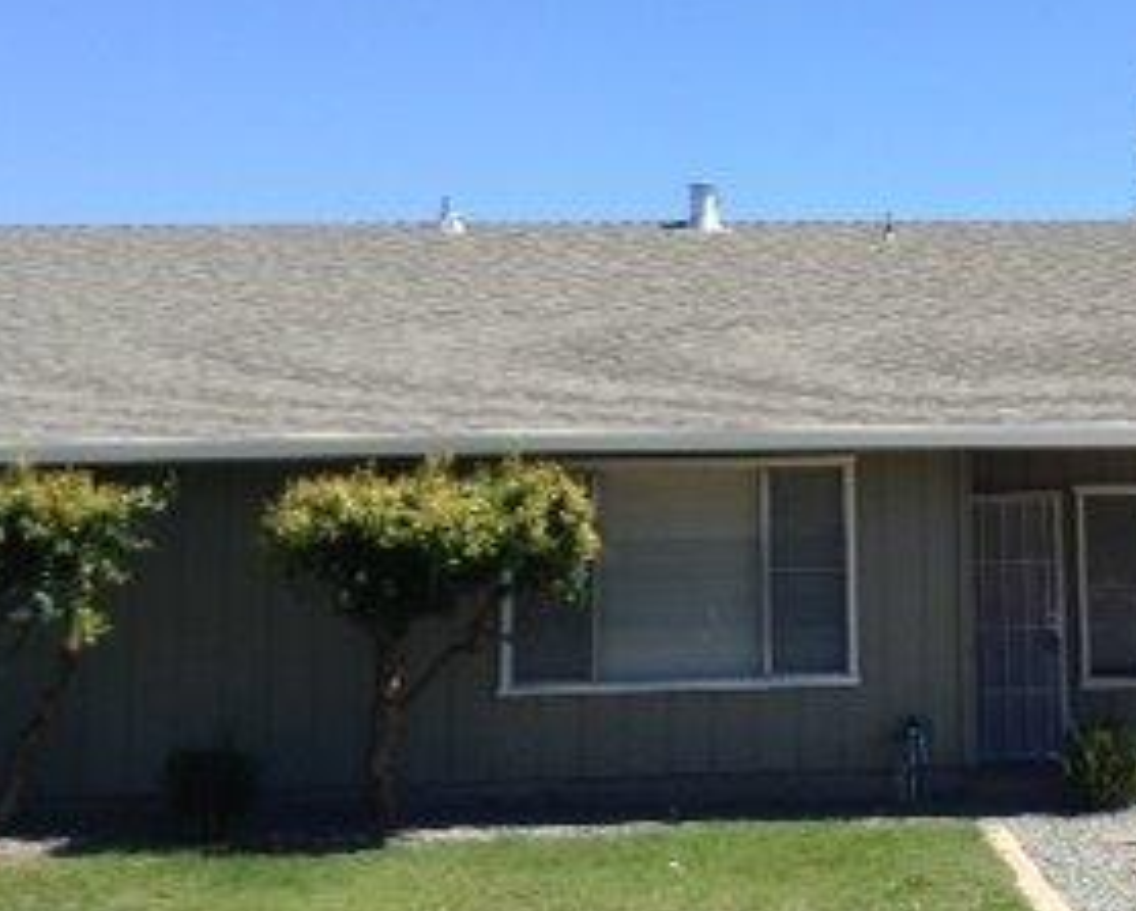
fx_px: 2491
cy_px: 221
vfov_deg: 20.6
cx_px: 932
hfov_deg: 25.2
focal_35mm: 74
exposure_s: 1/1016
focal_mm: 3.3
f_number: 2.4
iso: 32
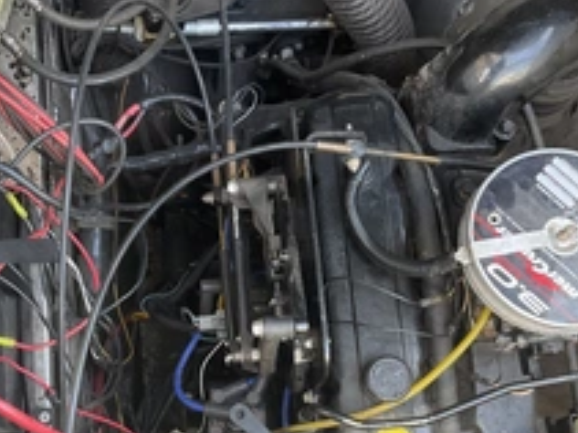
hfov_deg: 34.9
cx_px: 236
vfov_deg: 26.3
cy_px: 312
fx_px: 918
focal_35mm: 55
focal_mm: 3
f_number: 1.8
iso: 64
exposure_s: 1/61
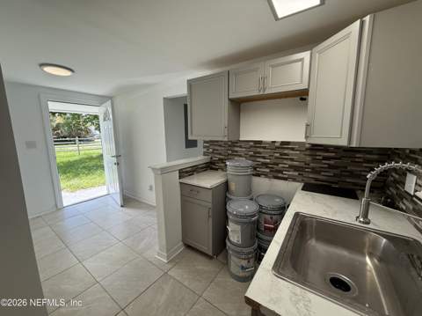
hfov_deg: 102.1
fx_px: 171
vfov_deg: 85.6
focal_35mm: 14
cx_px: 211
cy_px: 158
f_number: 2.2
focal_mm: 2.22
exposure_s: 1/120
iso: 64
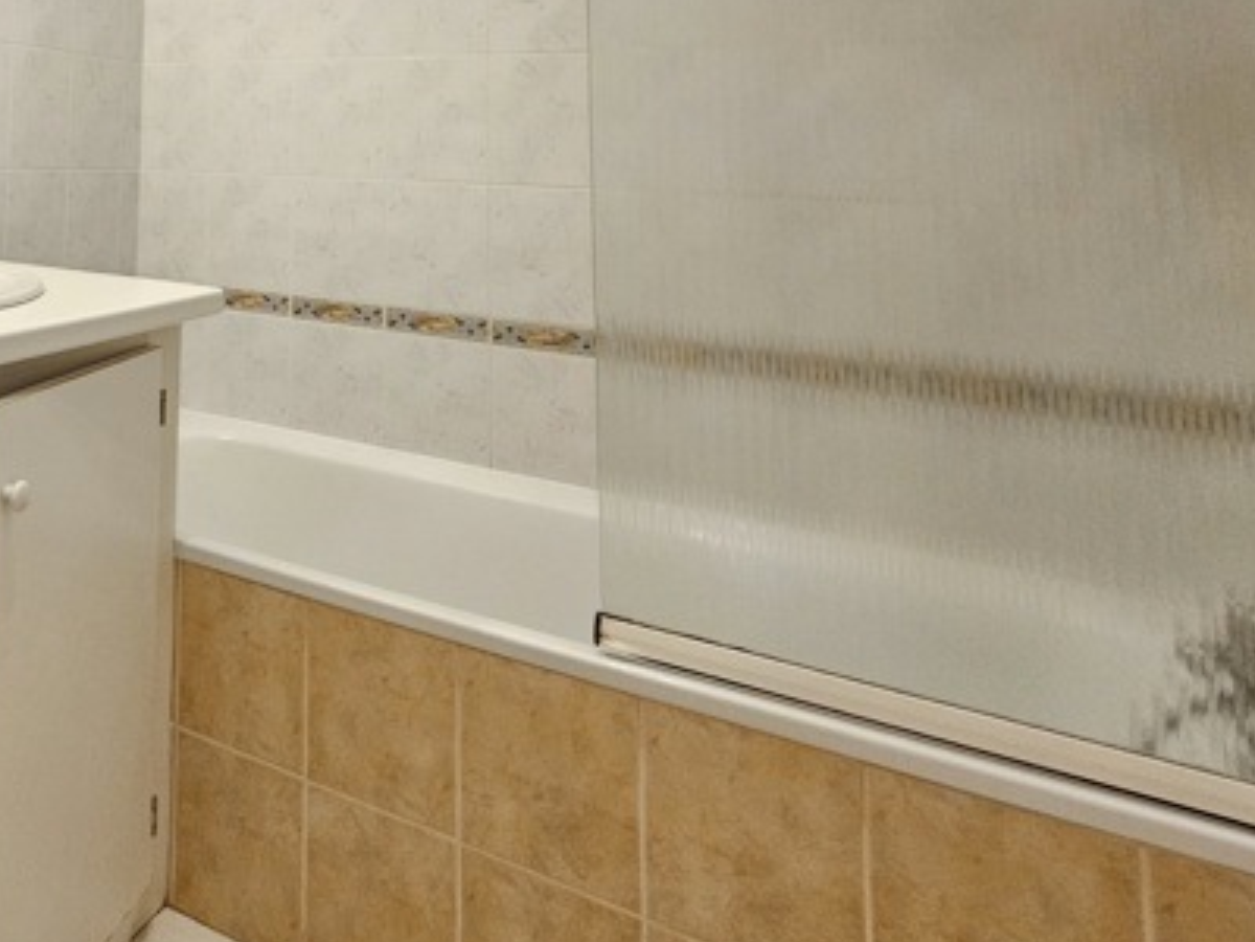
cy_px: 69
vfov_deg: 47.0
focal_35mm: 26
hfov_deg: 55.5
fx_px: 943
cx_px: 63
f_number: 2.2
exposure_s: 1/33.3
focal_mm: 2.2
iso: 500
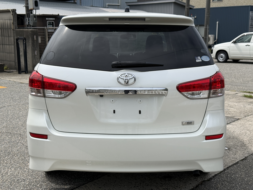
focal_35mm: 48
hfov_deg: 39.7
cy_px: 95
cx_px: 126
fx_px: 351
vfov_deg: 30.3
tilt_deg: -10.0
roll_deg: +0.6
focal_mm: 6.76
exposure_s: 1/6024
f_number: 1.78
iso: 64
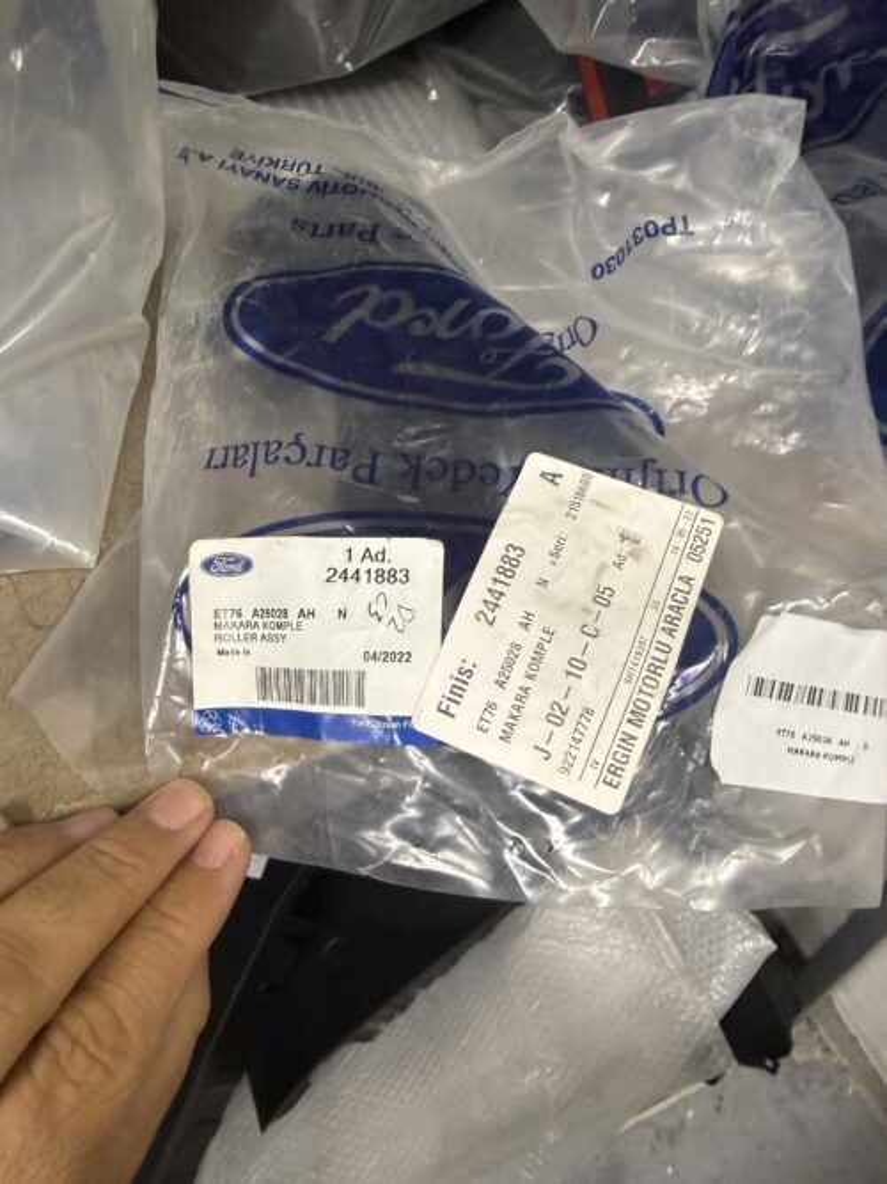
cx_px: 444
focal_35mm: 24
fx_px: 820
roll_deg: -0.5
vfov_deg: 71.6
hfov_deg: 56.8
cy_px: 592
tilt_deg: -43.9
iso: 200
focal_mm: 2.22
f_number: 2.2
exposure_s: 1/50
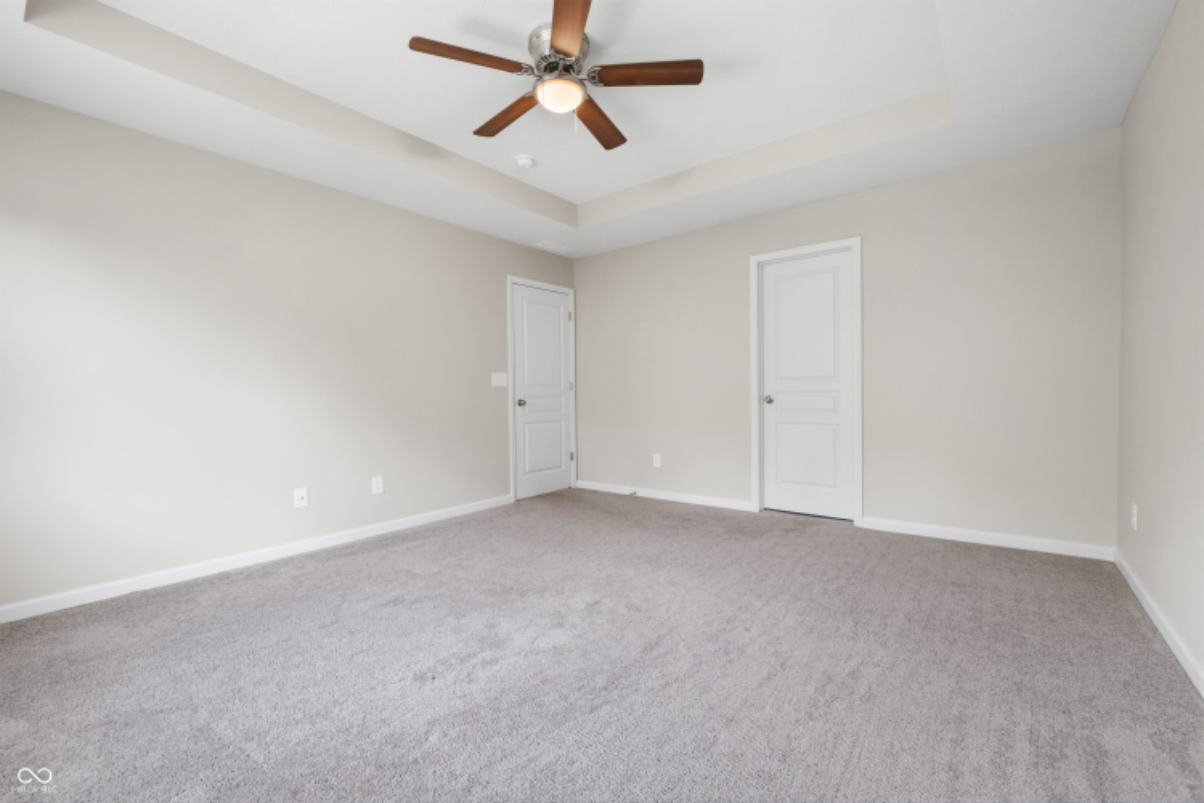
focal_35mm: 15
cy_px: 402
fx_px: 502
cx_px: 602
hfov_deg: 100.4
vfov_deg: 77.3
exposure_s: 1/15
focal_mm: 15
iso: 1100
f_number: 9
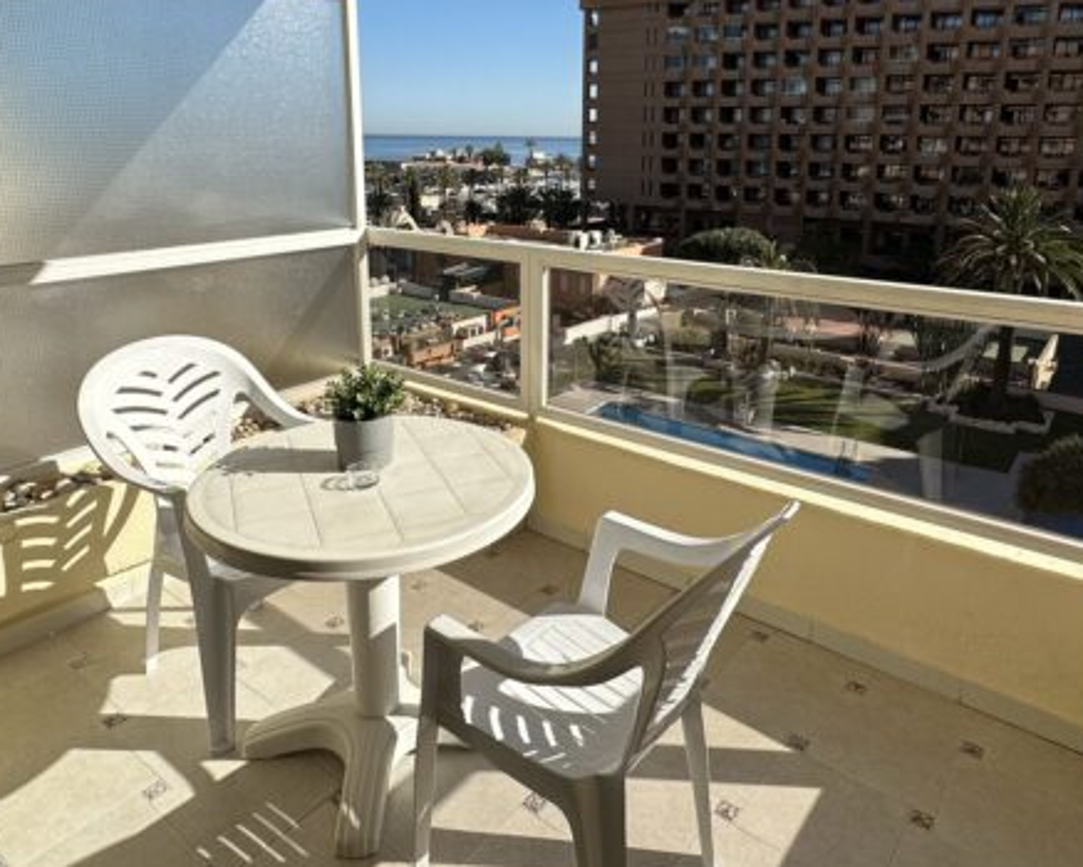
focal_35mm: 25
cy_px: 325
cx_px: 563
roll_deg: -0.8
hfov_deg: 68.0
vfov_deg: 56.1
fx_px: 802
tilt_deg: -13.9
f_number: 2.2
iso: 50
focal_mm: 2.22
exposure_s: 1/2882
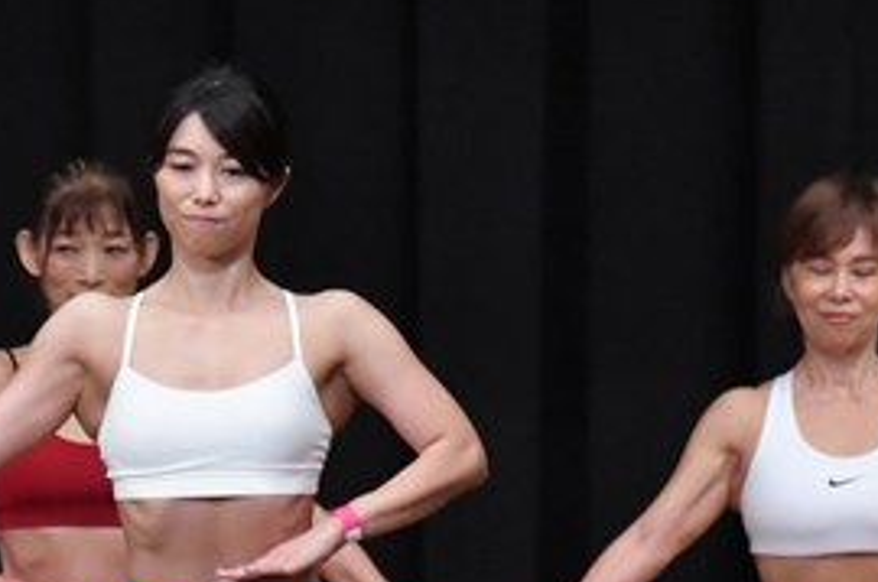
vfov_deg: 2.2
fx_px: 15192
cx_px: -164
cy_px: 787
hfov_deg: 3.3
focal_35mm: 624
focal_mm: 145
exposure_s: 1/400
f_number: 5.6
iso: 5000
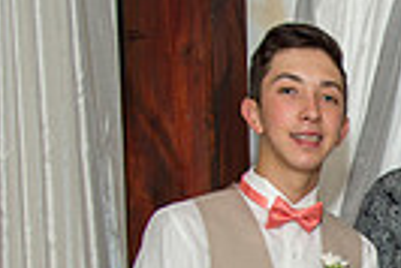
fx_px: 1215
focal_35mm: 109
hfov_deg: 16.8
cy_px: 503
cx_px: 627
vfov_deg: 11.6
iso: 200
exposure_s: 1/100
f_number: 3.2
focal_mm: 25
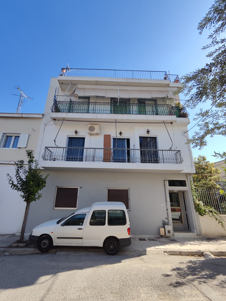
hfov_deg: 78.2
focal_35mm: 16
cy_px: 150
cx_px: 113
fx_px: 139
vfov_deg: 94.5
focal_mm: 1.65
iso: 50
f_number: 2.2
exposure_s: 1/1042
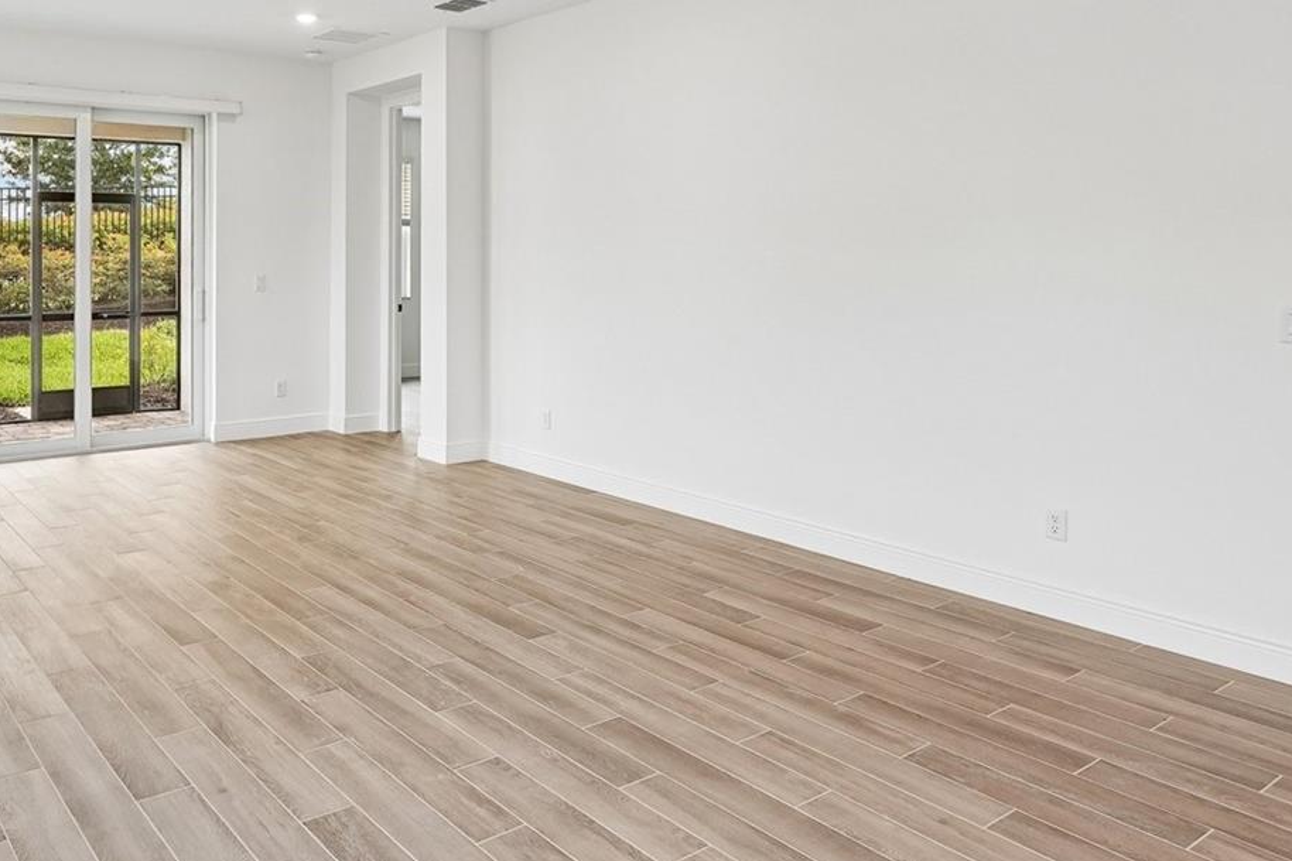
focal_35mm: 28
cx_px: 424
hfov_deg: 63.7
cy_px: 222
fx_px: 1005
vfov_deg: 44.9
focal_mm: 16
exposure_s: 1/60
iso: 400
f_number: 8
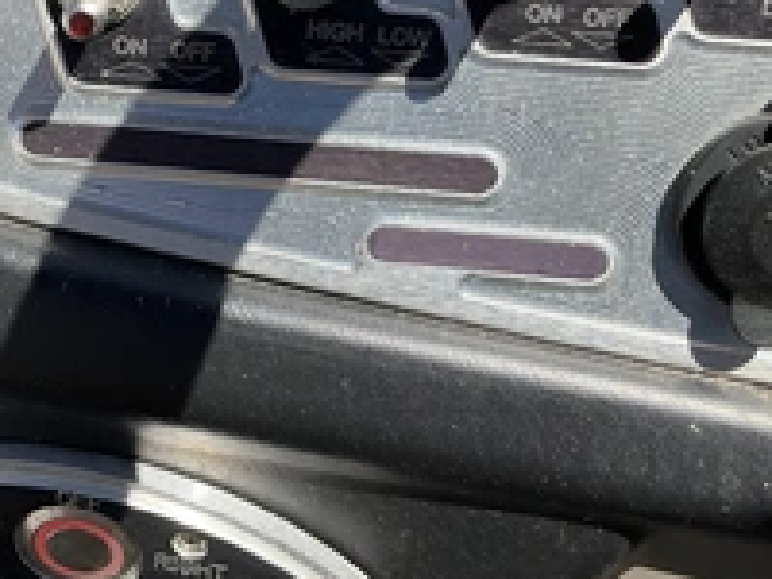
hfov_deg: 32.9
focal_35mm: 58
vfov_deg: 24.9
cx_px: 247
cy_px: 135
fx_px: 1294
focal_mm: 3
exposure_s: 1/912
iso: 25
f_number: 1.8
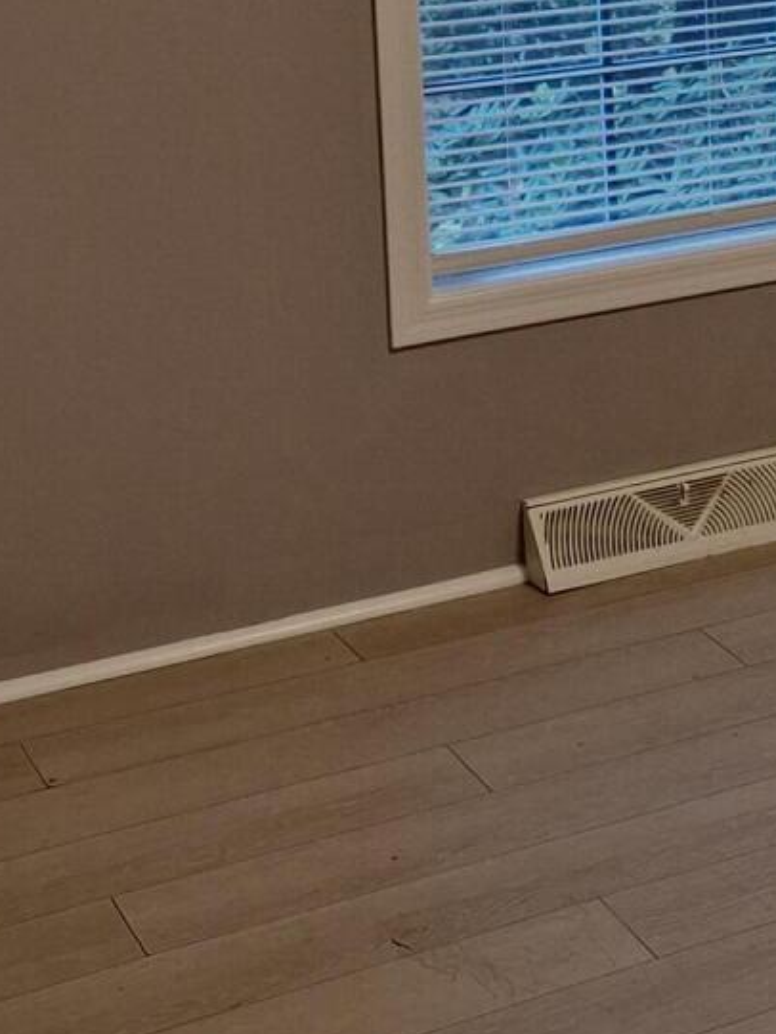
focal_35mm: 85
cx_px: 1009
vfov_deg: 22.4
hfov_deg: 16.4
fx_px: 2540
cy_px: 97
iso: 125
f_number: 1.8
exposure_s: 1/40
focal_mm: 5.54
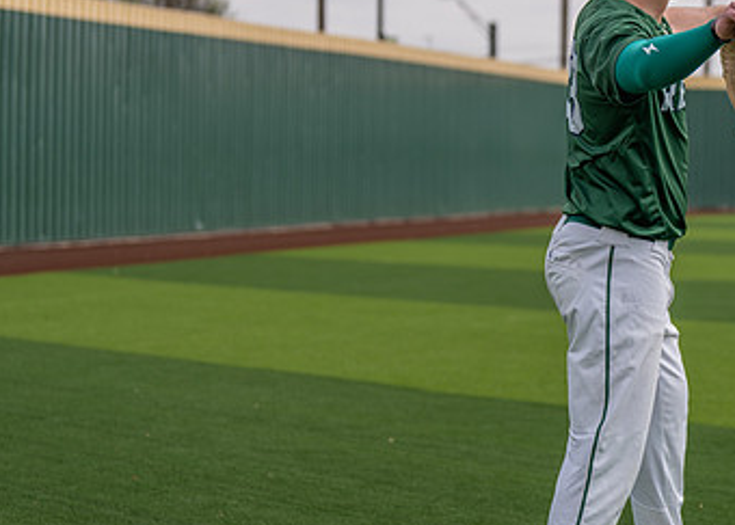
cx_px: 620
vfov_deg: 11.5
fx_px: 2610
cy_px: 227
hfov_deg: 15.9
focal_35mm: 125
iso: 125
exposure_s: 1/2000
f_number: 2.8
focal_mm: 70
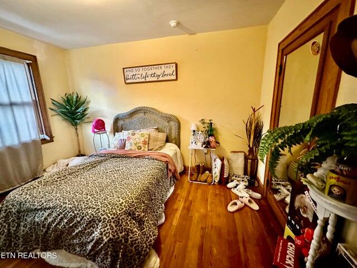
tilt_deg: -9.6
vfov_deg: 85.7
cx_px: 178
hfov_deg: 102.1
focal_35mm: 14
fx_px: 144
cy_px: 134
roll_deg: +2.1
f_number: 2.2
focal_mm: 2.22
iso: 800
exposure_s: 1/41
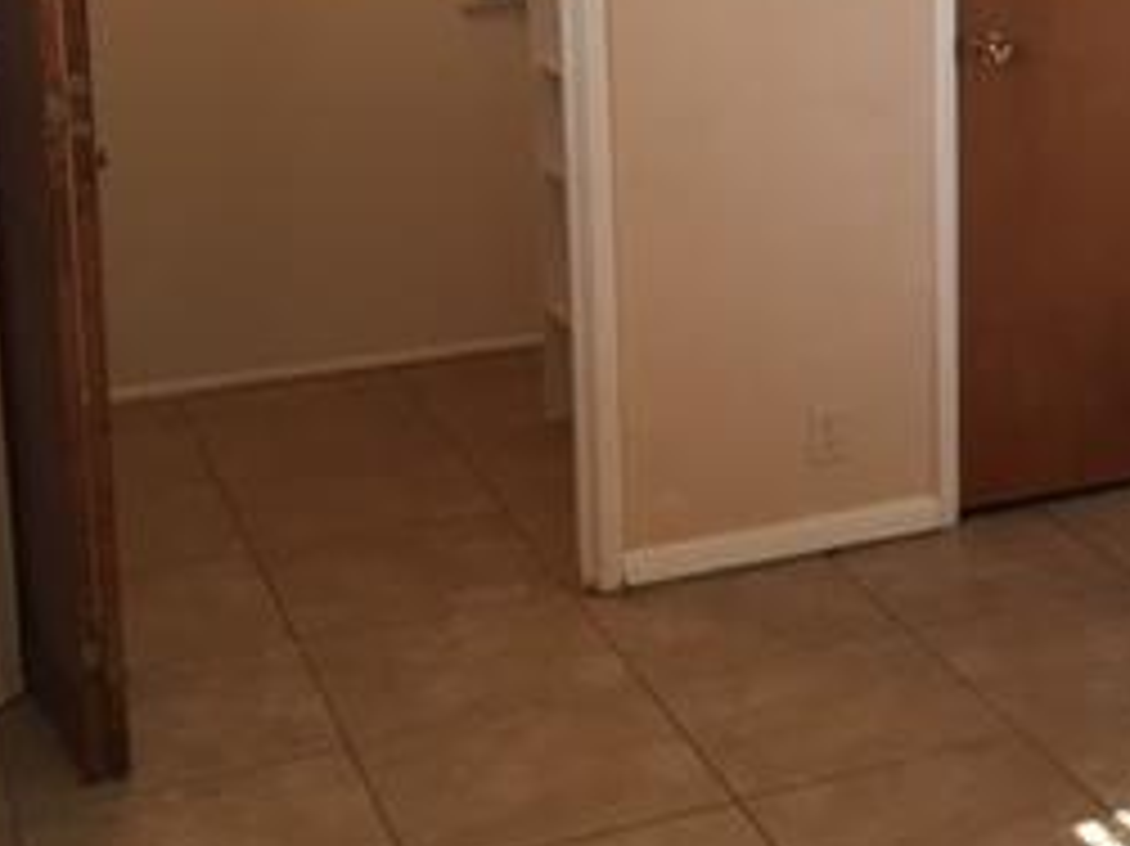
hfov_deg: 24.6
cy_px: 81
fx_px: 2414
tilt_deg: -9.3
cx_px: 1229
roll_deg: -0.7
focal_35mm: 74
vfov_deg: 19.5
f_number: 2.2
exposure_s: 1/30
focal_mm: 4.15
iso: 50
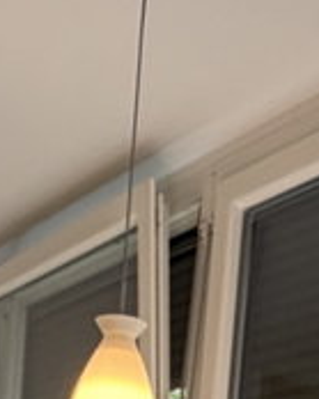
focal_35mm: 84
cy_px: 743
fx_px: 992
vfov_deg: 17.7
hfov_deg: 18.3
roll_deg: -3.5
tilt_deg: -6.6
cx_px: 185
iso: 160
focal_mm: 2.22
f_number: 2.2
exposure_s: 1/121
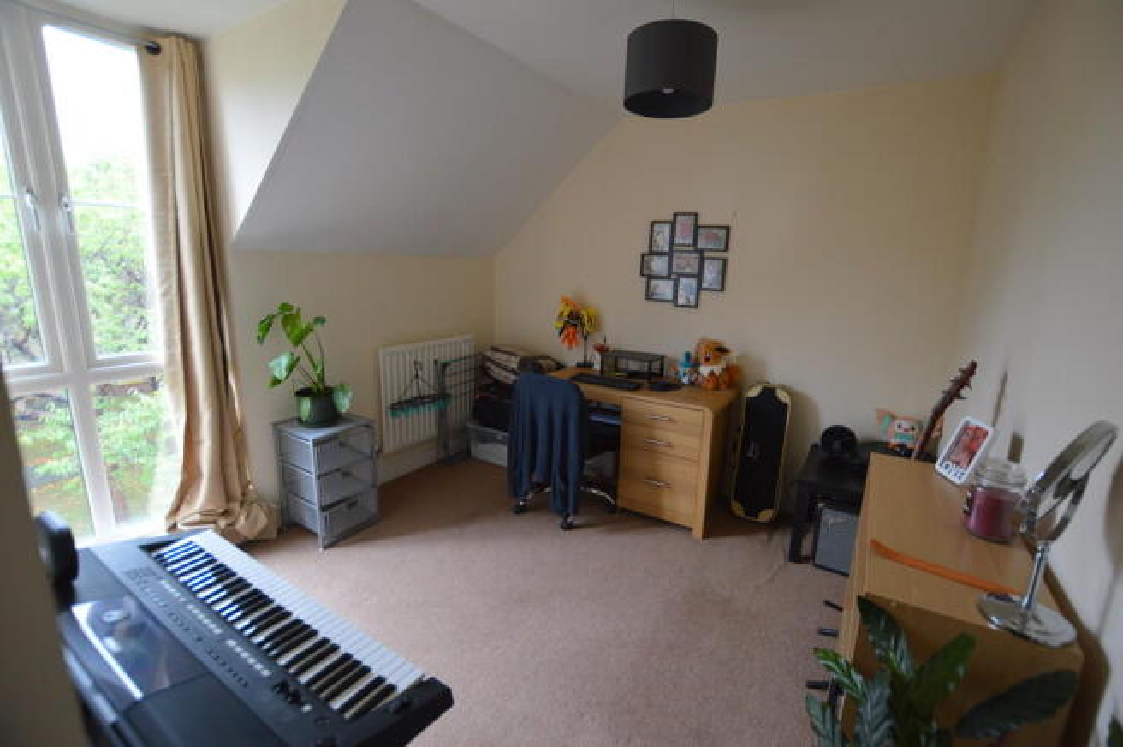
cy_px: 374
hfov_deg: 100.4
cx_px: 562
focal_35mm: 15
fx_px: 467
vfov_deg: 77.2
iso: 500
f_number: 3.5
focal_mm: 10
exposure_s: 1/60
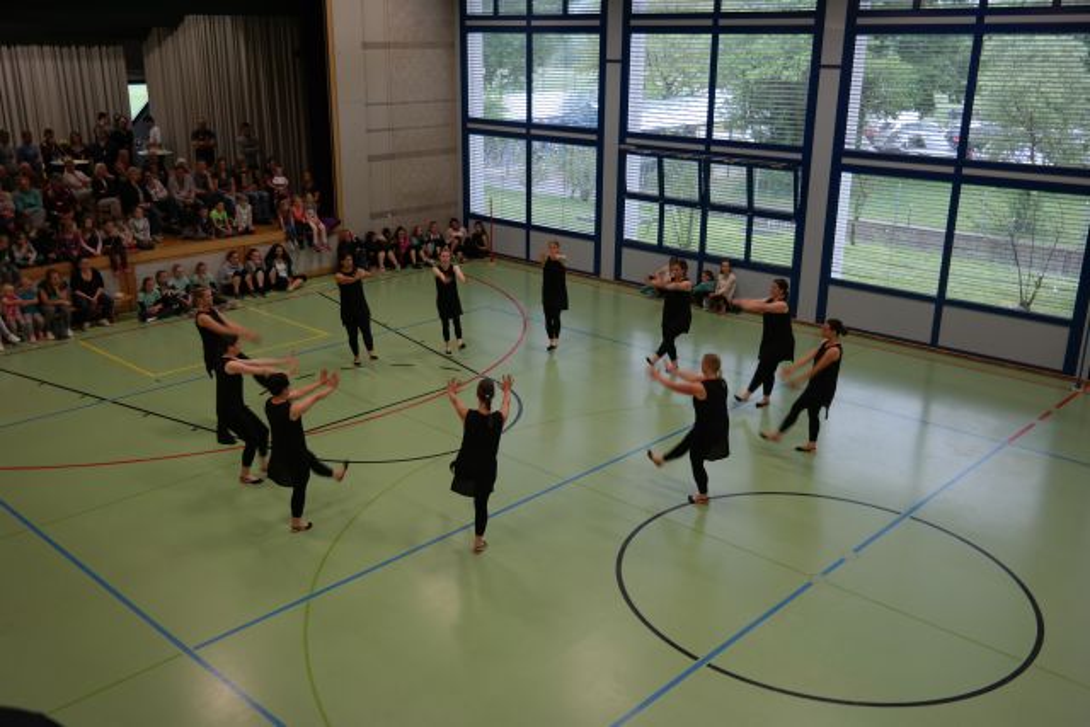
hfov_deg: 61.9
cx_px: 545
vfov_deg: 43.6
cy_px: 364
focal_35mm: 30
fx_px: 908
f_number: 3.5
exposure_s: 1/40
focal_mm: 20
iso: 200
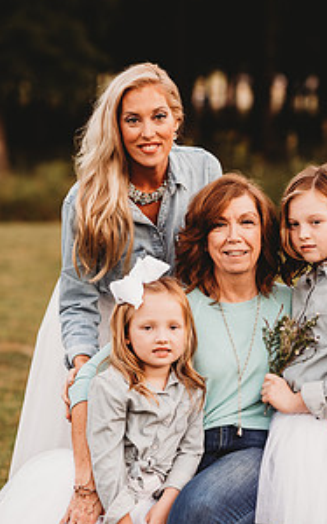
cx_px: 233
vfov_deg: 16.0
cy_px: 381
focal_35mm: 130
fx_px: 1857
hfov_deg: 10.0
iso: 125
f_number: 2.2
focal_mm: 85
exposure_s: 1/125
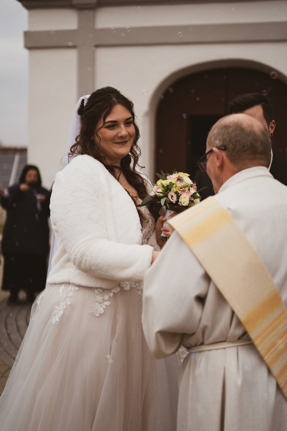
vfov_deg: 39.6
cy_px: 216
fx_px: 598
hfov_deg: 27.0
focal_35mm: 50
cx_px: 144
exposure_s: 1/3200
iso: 200
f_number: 1.8
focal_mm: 50
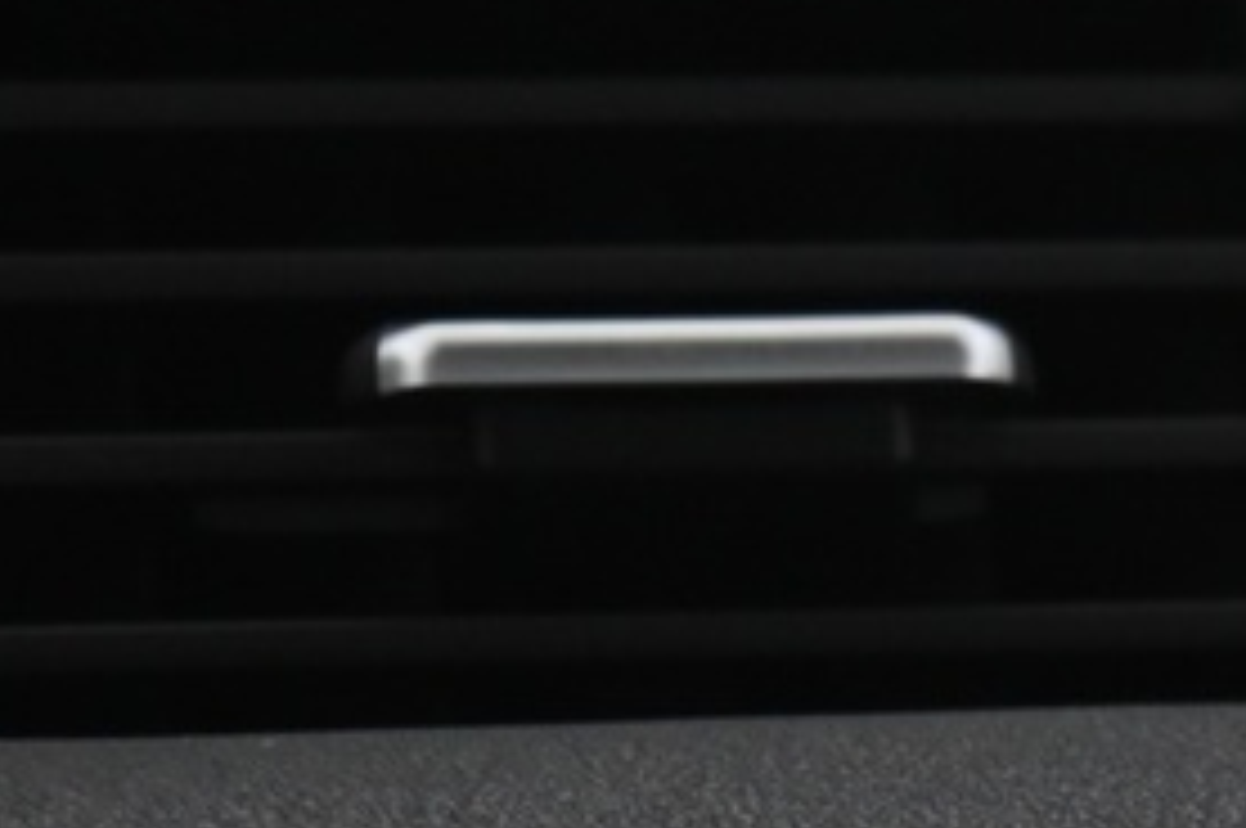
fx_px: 7709
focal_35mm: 223
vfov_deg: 5.8
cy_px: 2362
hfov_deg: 9.1
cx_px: 1489
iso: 1250
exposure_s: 1/20
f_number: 4
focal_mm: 38
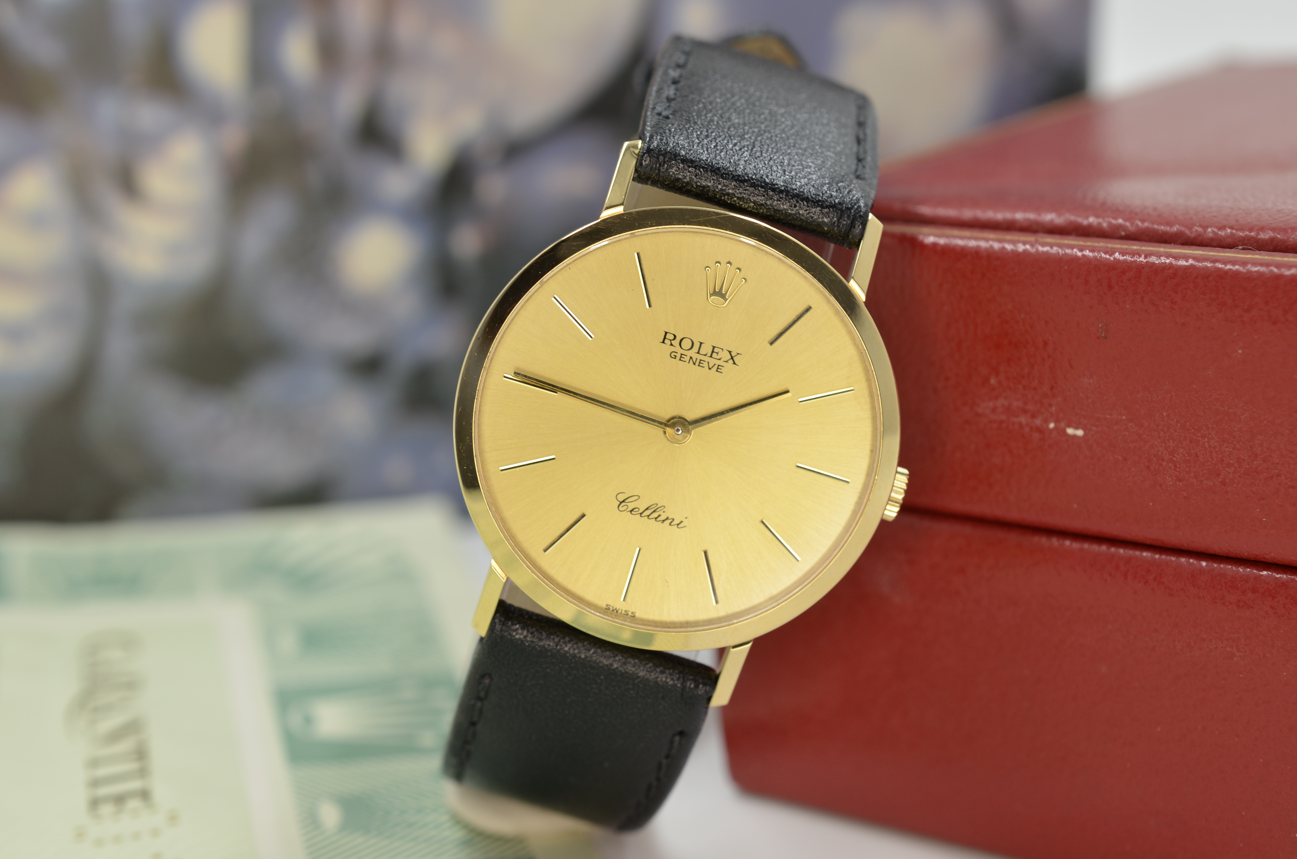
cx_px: 648
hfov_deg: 33.5
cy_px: 430
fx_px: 2157
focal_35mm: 60
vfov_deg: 22.5
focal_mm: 40
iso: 160
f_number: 8
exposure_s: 1/50
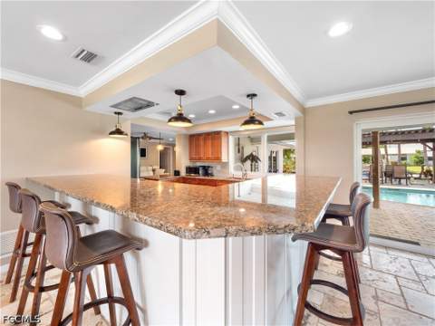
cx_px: 218
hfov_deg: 102.1
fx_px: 176
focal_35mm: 14
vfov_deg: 85.7
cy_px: 163
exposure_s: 1/4
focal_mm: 7
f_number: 7.1
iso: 200
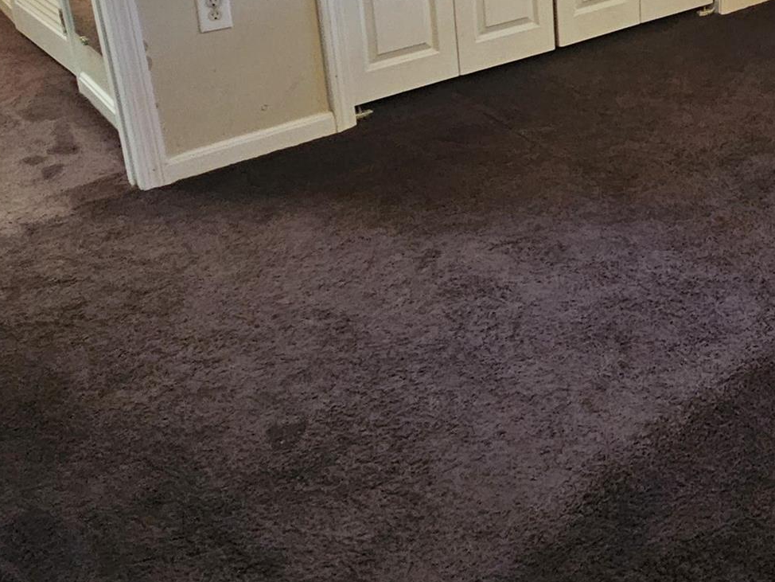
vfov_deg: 32.9
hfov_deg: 41.0
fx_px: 918
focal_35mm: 41
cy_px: 33
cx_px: 744
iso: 500
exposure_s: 1/30
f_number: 2.2
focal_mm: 2.2
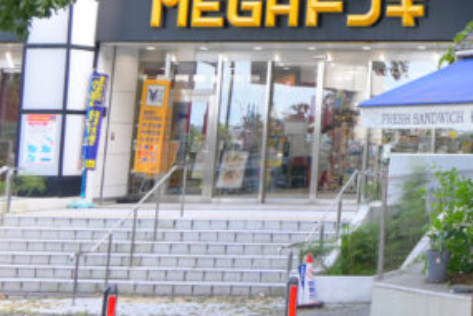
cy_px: -84
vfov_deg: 15.2
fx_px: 1130
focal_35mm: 86
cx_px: 714
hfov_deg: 20.2
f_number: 4
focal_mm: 16
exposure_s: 1/30
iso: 100
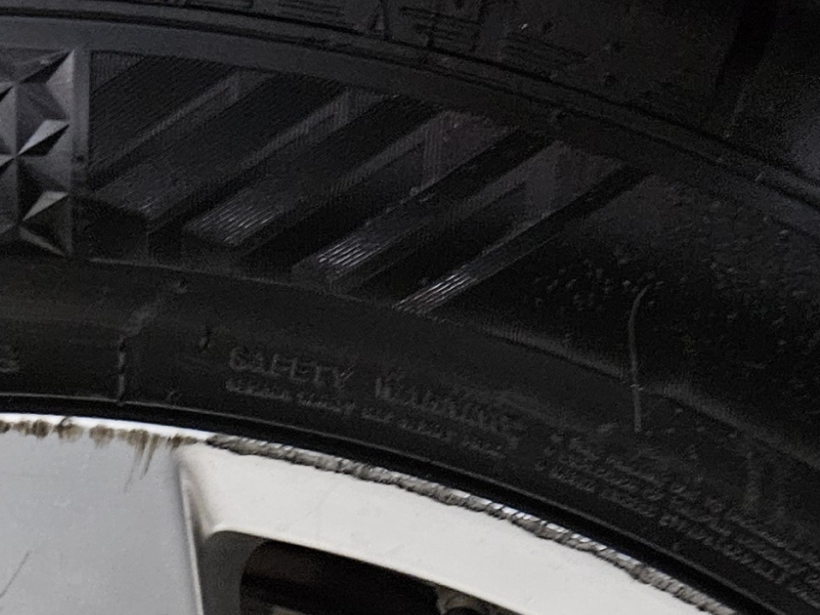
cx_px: 133
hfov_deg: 20.2
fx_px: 2275
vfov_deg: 14.2
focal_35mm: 96
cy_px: 969
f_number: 1.8
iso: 500
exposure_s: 1/24
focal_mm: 5.4
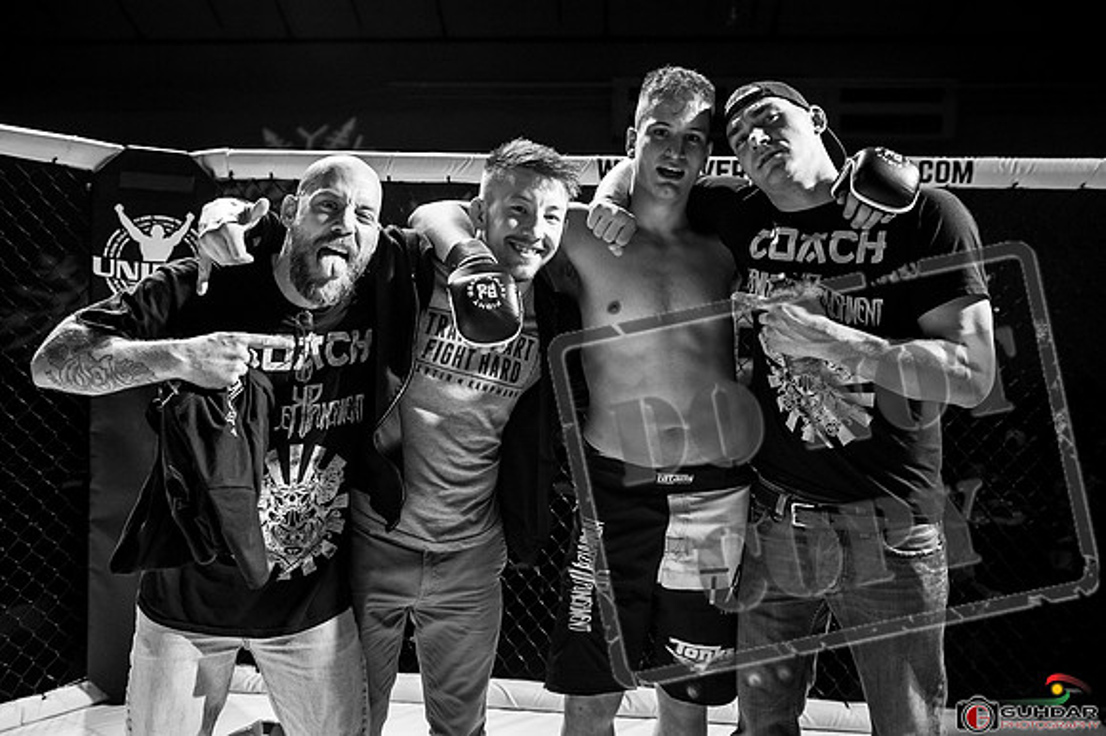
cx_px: 553
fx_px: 983
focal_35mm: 32
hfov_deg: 58.7
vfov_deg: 41.1
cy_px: 368
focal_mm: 32
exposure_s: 1/400
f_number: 4.5
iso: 1600
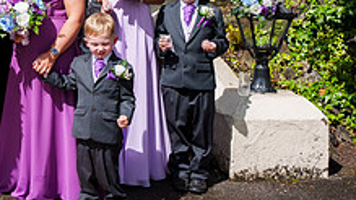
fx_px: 821
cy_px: -69
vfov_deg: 13.3
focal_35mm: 87
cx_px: -57
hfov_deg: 22.7
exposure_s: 1/3200
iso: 200
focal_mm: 28
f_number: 3.5
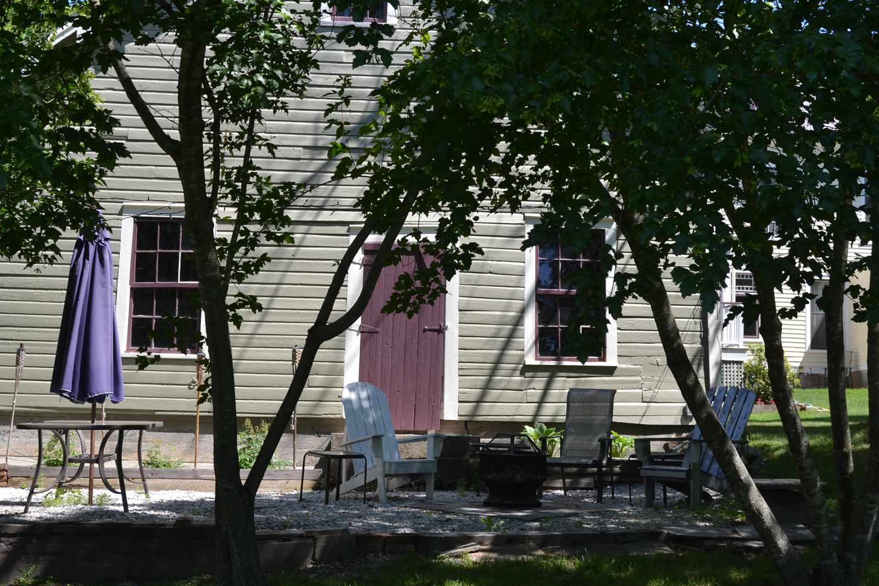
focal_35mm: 51
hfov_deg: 38.9
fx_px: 1245
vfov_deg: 26.4
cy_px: 239
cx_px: 446
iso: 100
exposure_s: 1/160
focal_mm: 26
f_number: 6.3
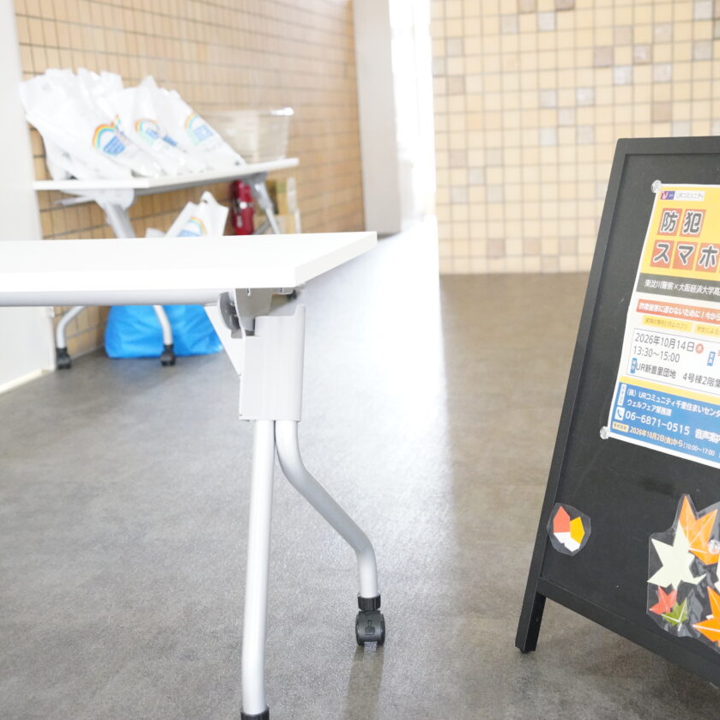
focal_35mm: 48
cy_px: 362
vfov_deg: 35.4
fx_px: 1130
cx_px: 397
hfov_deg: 35.3
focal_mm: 37
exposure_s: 1/250
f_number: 3.2
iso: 12800
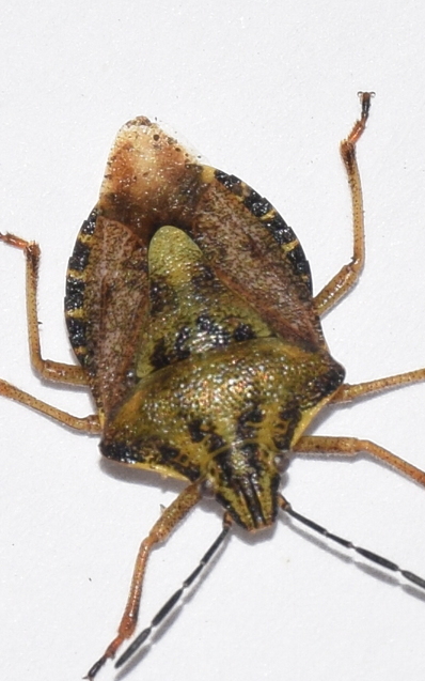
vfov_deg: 6.5
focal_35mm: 322
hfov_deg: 4.1
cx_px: 203
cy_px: 340
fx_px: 5969
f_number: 13
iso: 200
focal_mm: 140
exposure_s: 1/160
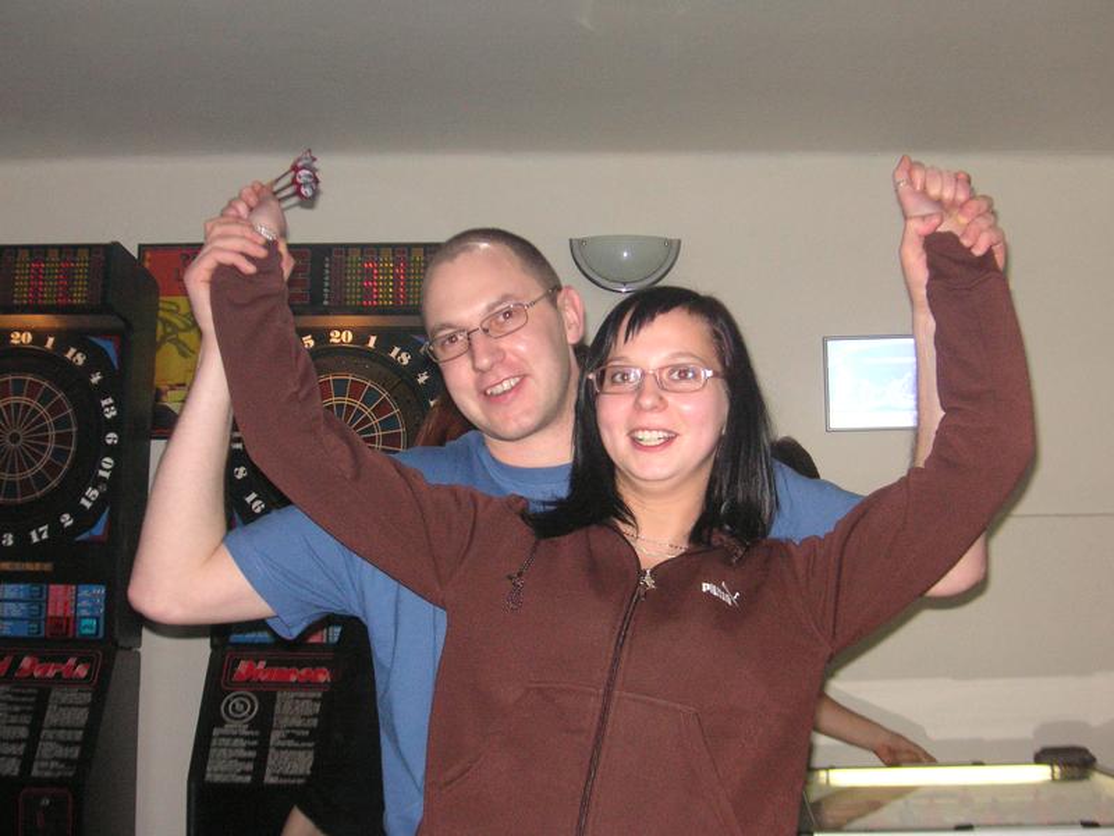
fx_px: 1513
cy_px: 418
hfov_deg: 40.4
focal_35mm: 47
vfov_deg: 30.9
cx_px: 557
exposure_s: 1/45
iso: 160
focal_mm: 7.8
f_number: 3.3
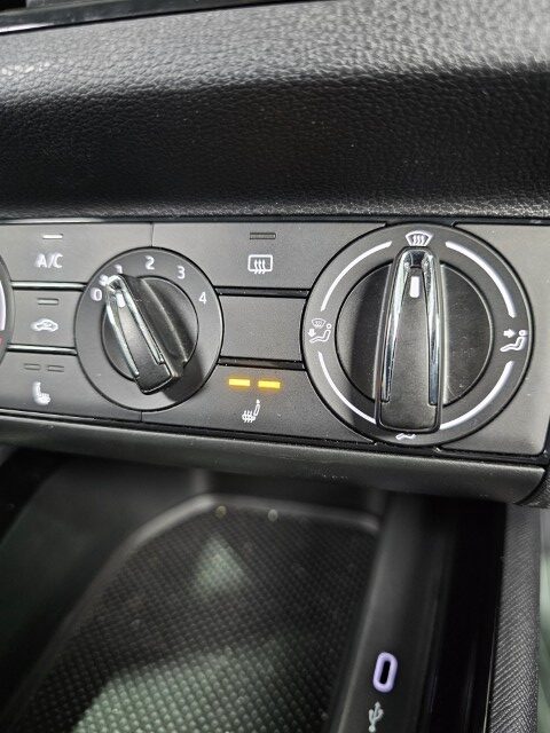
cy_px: 366
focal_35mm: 23
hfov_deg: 58.9
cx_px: 275
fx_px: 487
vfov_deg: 73.9
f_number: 1.7
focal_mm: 6.3
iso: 640
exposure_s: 1/26
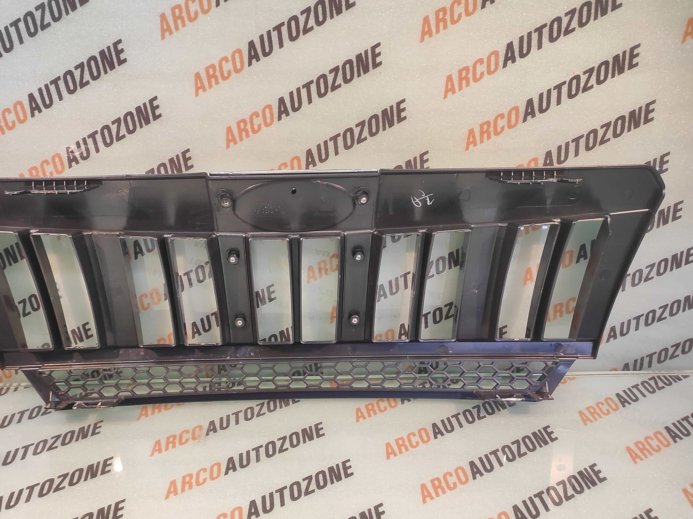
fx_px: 400
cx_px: 294
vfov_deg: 65.8
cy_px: 242
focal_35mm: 20
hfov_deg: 81.2
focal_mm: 4.74
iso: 253
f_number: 1.79
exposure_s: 1/33
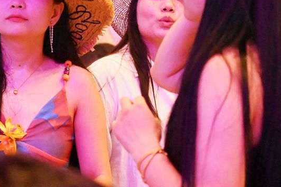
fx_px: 1311
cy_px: 36
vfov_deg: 8.2
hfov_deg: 12.2
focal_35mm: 168
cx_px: 215
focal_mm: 75
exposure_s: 1/500
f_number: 5
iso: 12800
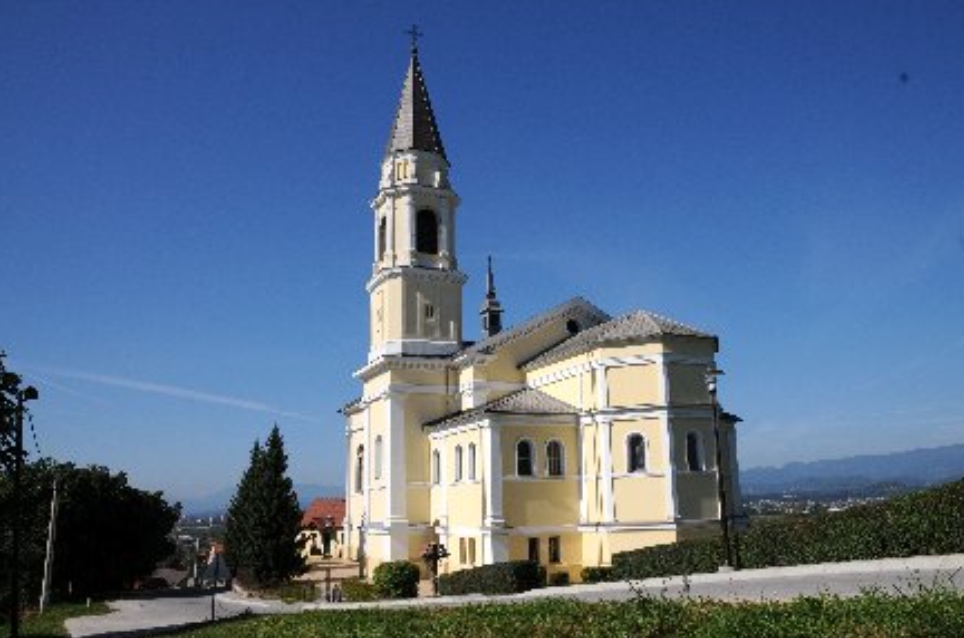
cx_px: 497
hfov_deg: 62.8
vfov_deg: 44.1
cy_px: 312
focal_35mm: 30
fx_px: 789
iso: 250
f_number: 11
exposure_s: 1/500
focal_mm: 19
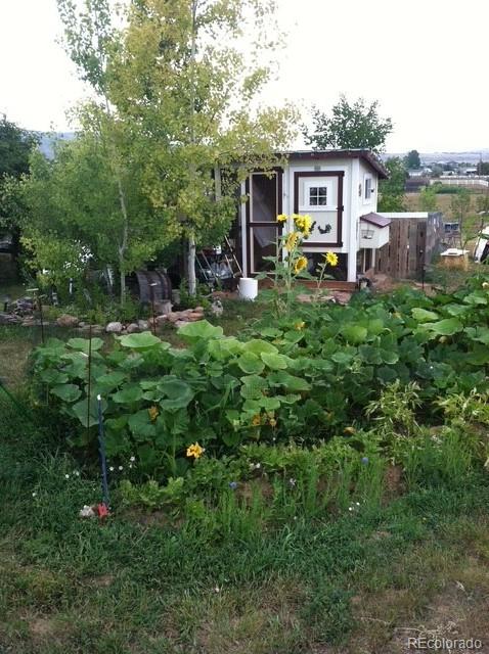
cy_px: 327
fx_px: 661
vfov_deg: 52.7
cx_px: 244
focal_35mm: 35
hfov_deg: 40.6
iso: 100
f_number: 2.8
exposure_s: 1/120
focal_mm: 3.85
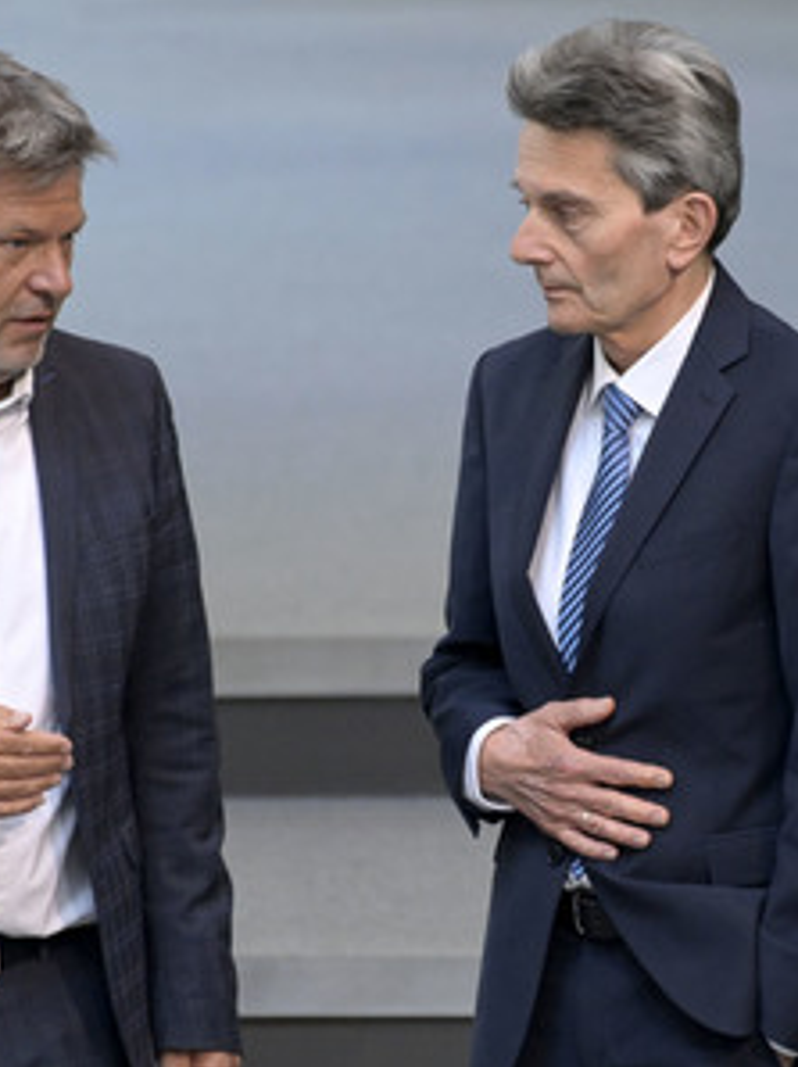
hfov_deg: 2.0
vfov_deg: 2.7
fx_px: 22409
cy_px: 534
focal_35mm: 728
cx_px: 295
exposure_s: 1/320
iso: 8000
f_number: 5.6
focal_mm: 500
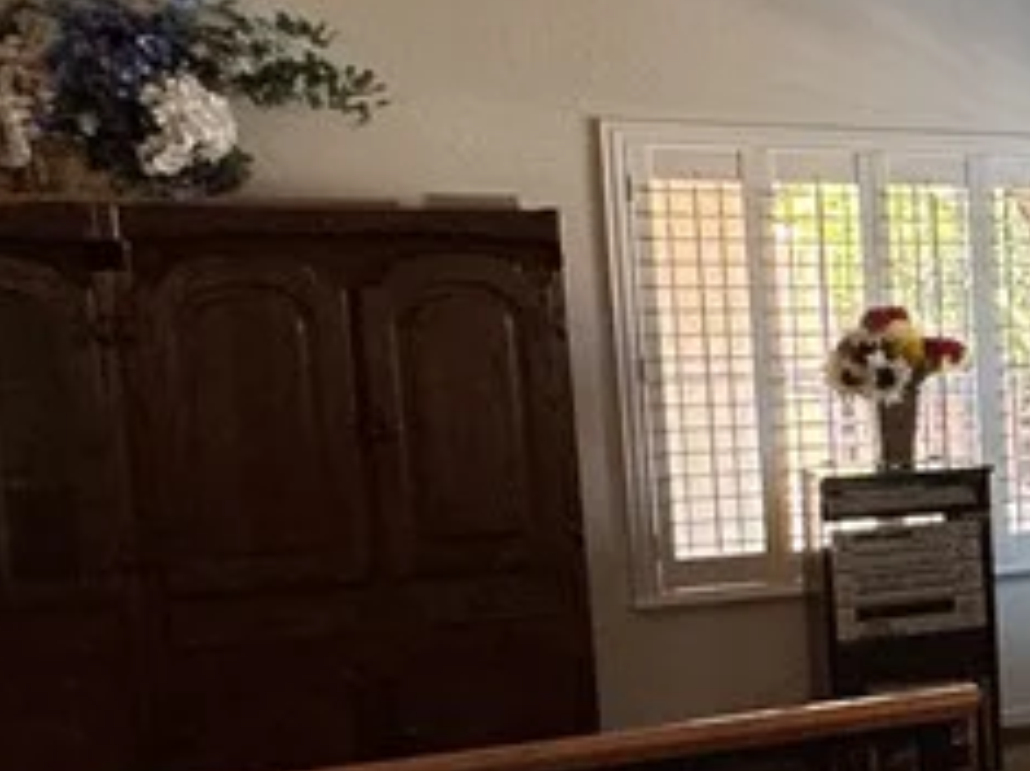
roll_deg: -0.3
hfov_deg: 22.3
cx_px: 1749
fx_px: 1814
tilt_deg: -6.6
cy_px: 482
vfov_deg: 23.9
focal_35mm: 61
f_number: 2.2
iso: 200
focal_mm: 2.22
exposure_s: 1/120
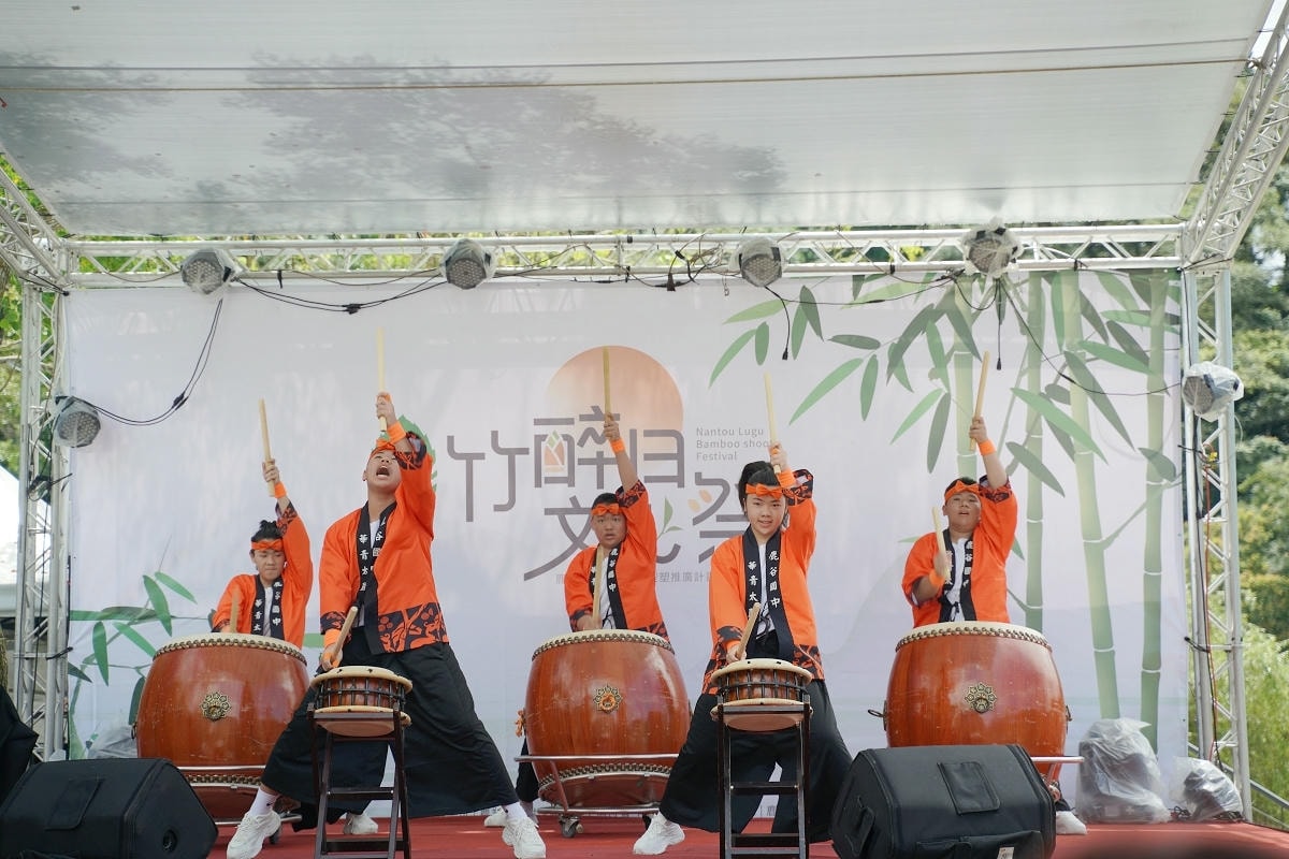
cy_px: 430
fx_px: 2685
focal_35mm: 75
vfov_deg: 18.2
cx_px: 644
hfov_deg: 27.0
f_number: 4
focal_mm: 75
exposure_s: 1/200
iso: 100
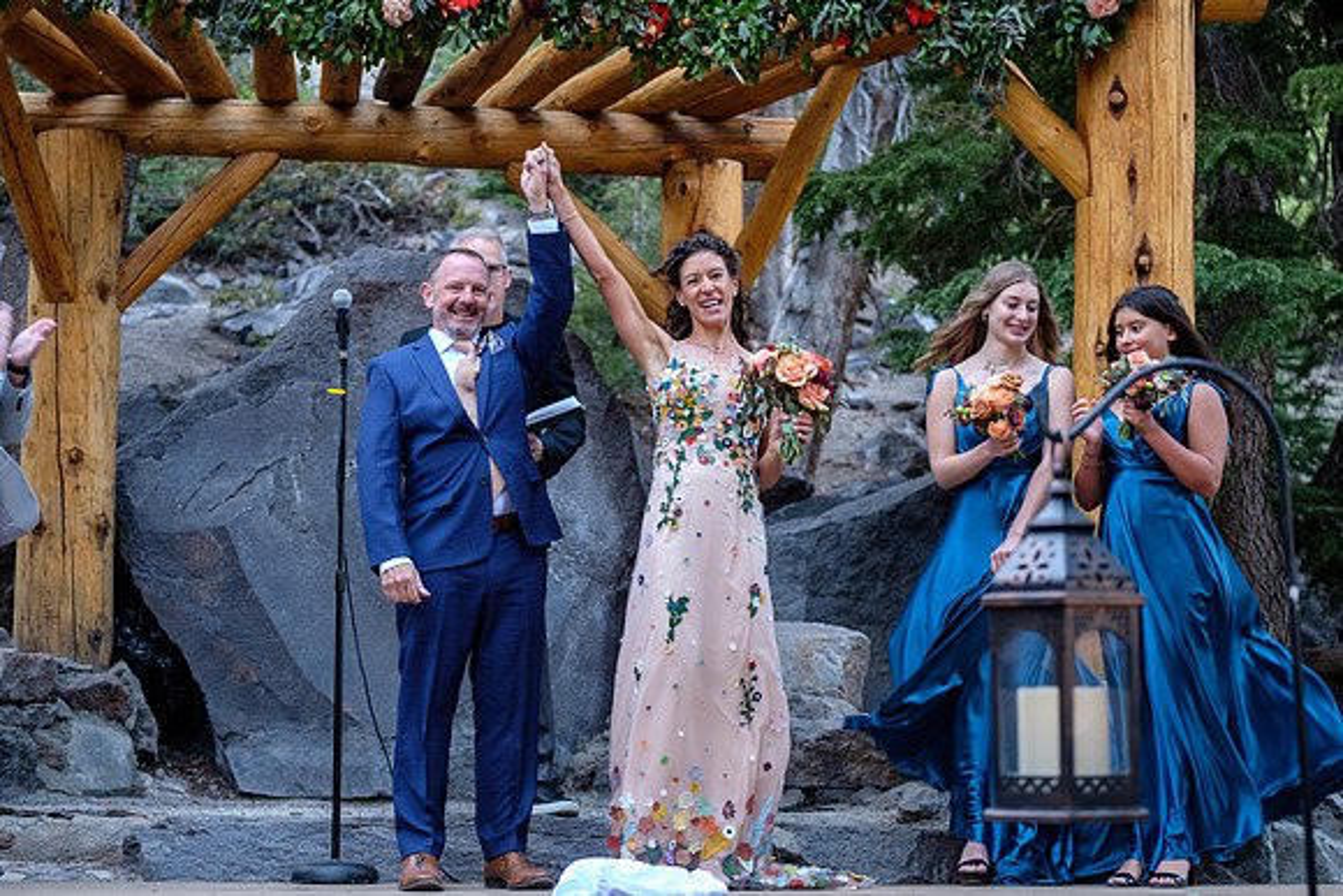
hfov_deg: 27.0
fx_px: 2798
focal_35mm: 75
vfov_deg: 18.2
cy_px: 448
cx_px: 672
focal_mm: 50
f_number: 3.2
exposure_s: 1/80
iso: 640
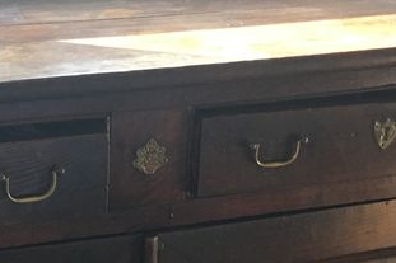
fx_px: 1066
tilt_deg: -24.1
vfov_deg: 13.9
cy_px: 273
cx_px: 37
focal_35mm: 97
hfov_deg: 20.6
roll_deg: +0.6
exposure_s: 1/33
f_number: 2.2
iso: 160
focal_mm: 4.15
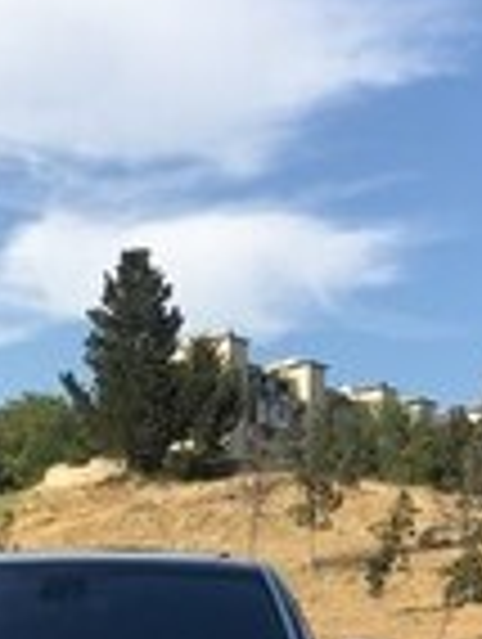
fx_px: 1870
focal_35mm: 101
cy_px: 846
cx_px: 81
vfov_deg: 18.0
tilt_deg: -1.7
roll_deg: -0.8
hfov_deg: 14.6
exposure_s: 1/1304
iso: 25
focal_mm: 4.15
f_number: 2.2
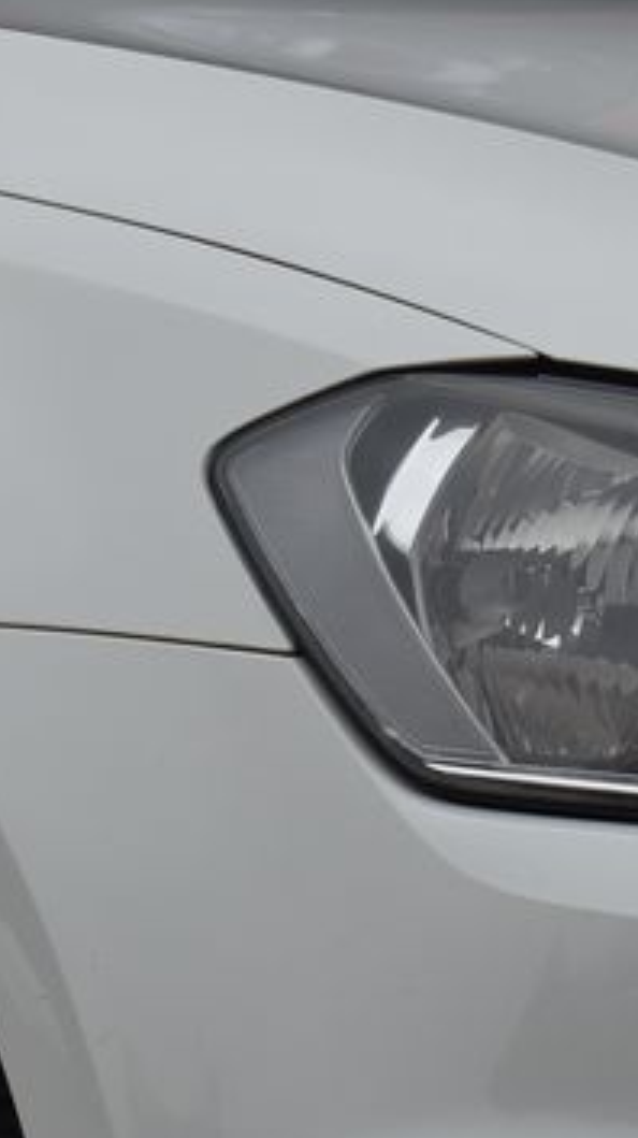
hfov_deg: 3.3
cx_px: 190
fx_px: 11001
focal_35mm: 365
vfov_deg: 5.9
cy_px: 580
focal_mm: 120
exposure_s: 1/250
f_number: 8
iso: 500
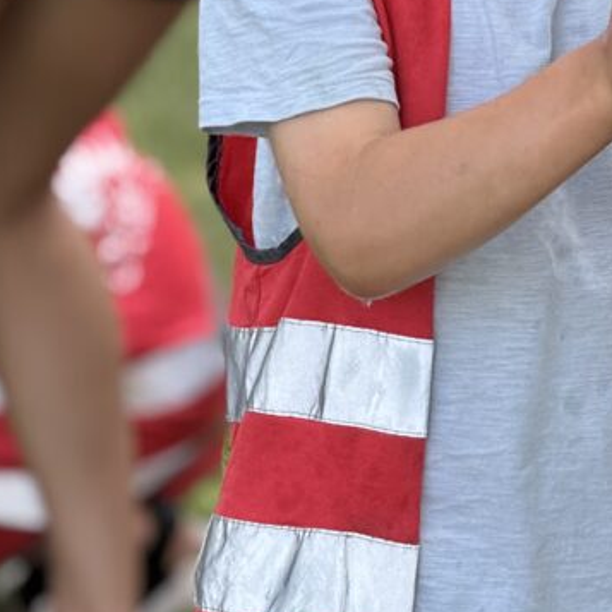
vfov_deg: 5.7
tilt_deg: -8.7
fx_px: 6081
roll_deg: -0.1
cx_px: 566
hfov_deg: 5.8
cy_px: 29
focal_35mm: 304
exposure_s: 1/363
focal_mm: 15.66
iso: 50
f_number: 2.8
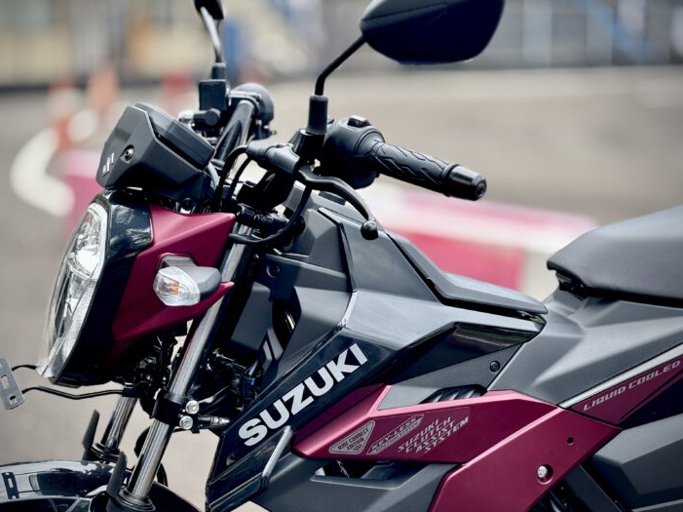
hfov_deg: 33.8
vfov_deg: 25.6
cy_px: 247
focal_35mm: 57
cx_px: 323
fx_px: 1124
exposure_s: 1/471
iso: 32
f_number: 1.6
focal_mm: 5.96
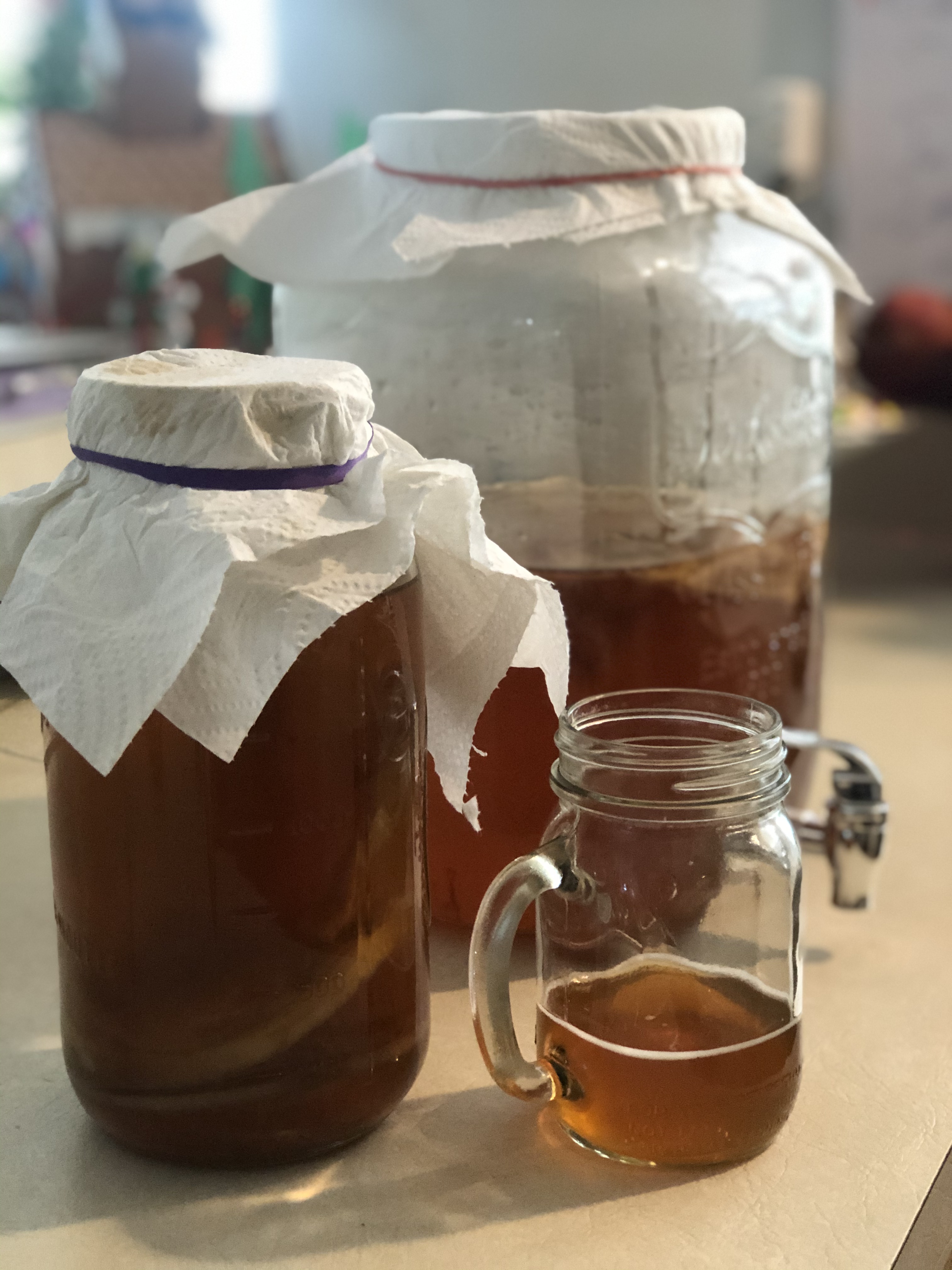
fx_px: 2090
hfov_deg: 25.7
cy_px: 635
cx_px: 476
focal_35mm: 57
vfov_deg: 33.8
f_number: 2.8
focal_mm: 6.6
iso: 400
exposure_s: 1/30
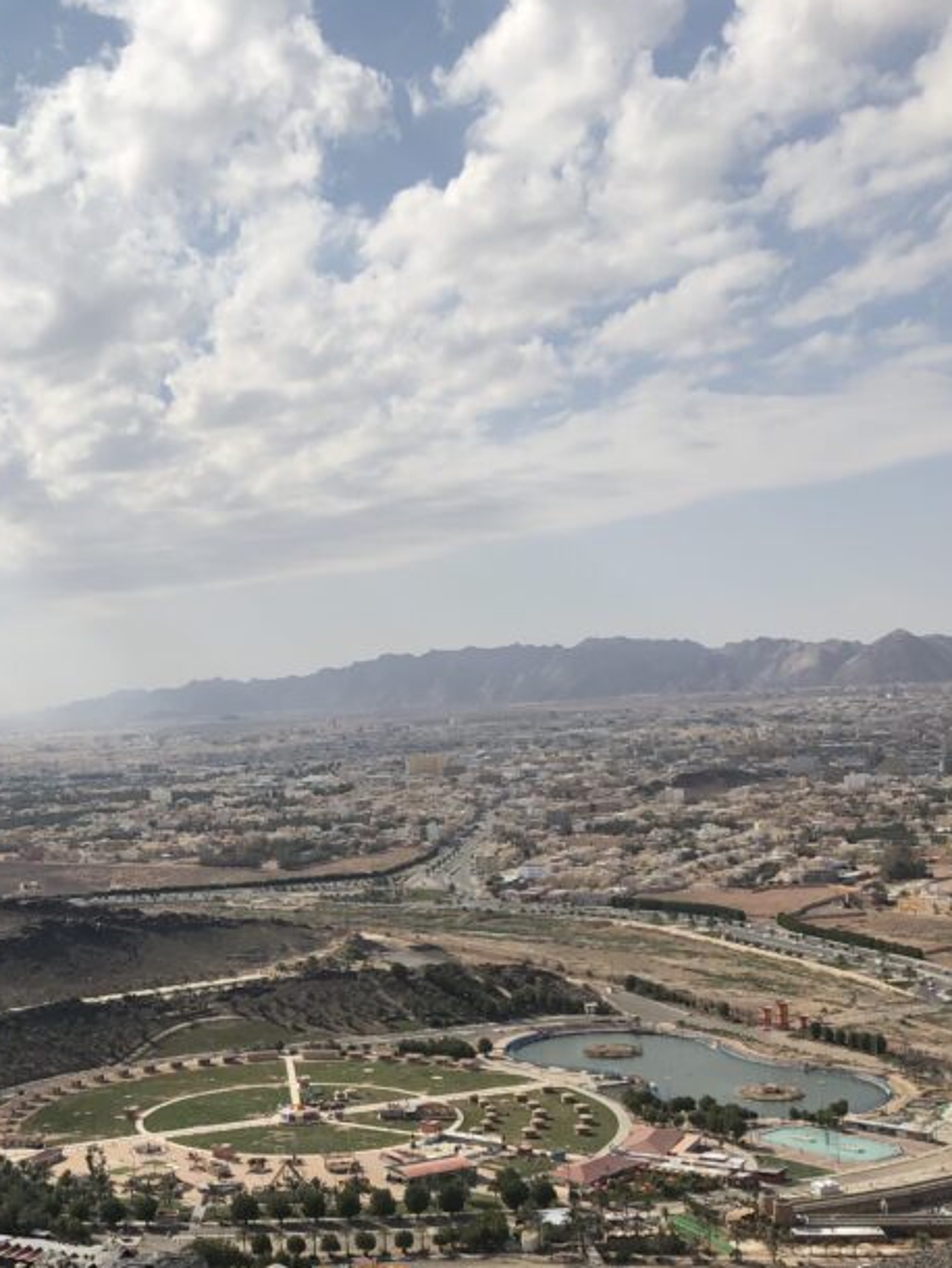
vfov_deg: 40.2
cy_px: 777
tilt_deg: -5.0
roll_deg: +4.0
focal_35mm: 47
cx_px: 243
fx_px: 1722
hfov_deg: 30.4
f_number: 1.8
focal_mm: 4
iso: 25
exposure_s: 1/6098
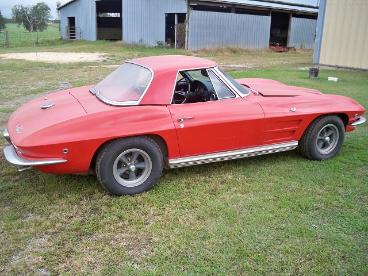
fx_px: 372
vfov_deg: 40.7
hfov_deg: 52.6
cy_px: 138
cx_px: 184
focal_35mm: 35
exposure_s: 1/250
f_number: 3.1
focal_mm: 6.3
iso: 100
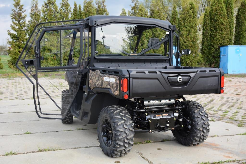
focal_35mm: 45
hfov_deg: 43.6
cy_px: 82
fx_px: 308
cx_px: 123
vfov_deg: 29.9
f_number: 6.3
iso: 200
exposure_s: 1/160
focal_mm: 30
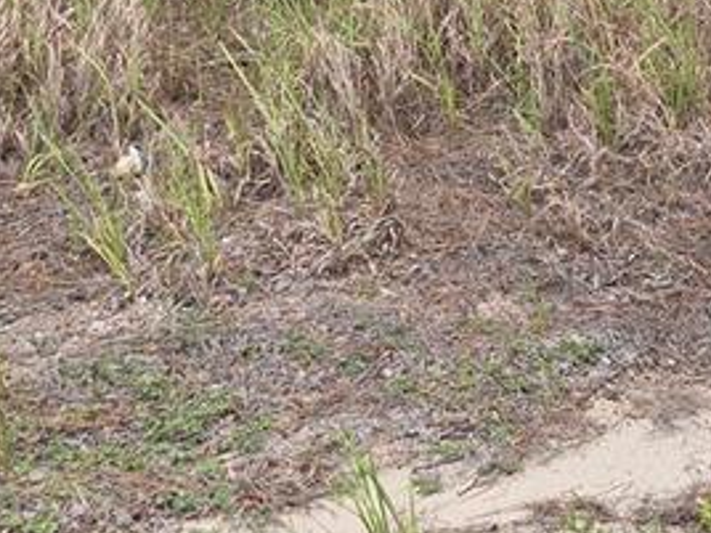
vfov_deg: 15.4
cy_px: -292
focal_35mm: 88
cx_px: 695
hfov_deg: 21.5
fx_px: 1807
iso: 25
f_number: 1.8
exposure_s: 1/1572
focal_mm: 5.4
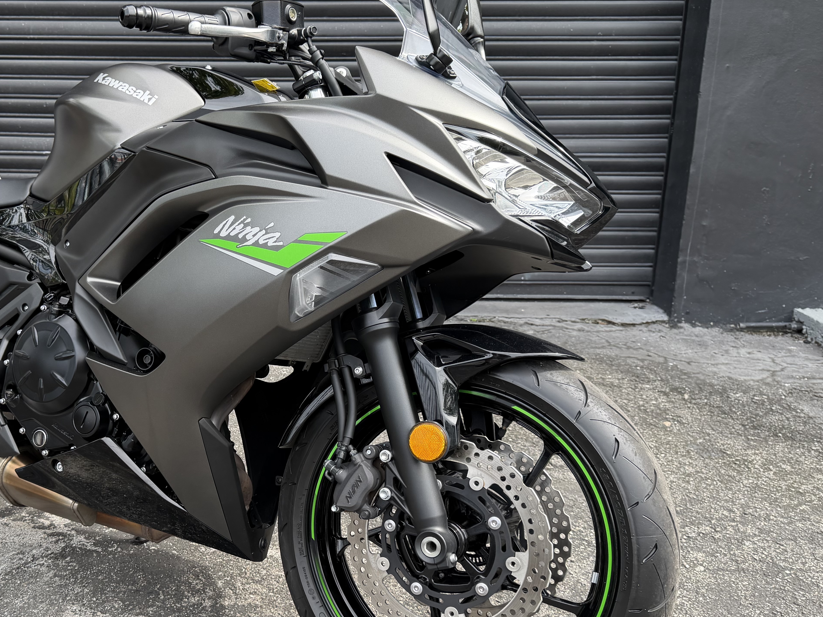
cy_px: 342
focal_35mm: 36
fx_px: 856
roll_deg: +0.2
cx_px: 246
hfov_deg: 50.0
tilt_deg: -14.2
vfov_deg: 39.6
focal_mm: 6.76
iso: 100
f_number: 1.78
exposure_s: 1/868
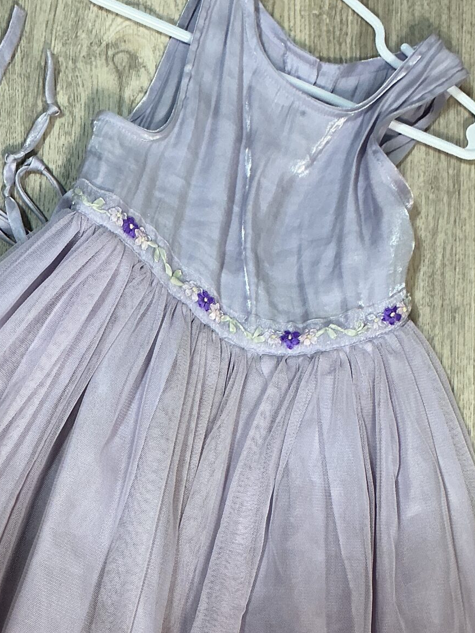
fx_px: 1171
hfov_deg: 22.6
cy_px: 532
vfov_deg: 29.4
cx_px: 98
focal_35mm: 64
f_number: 1.8
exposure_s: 1/60
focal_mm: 3
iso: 50
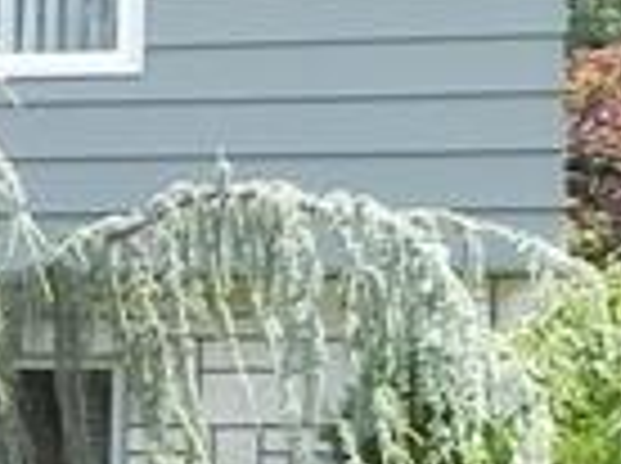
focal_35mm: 193
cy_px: 590
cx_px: -1210
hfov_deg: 8.6
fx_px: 3456
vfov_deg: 7.6
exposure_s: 1/223
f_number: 5
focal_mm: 4.6
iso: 160
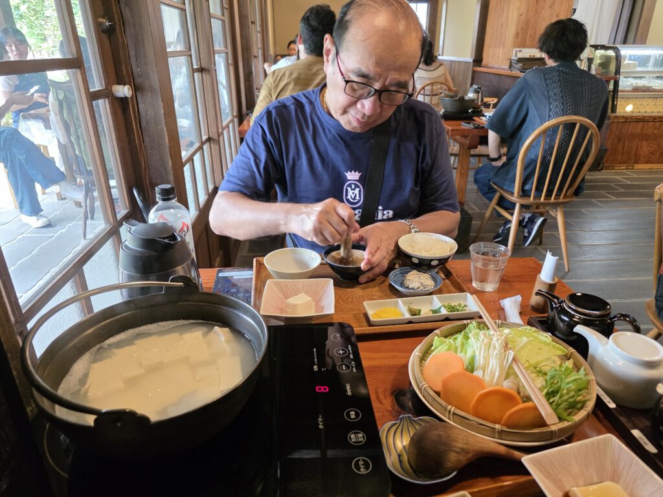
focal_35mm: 23
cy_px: 248
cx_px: 332
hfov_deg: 73.9
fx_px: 441
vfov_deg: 58.9
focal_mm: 6.3
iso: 800
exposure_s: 1/120
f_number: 1.7
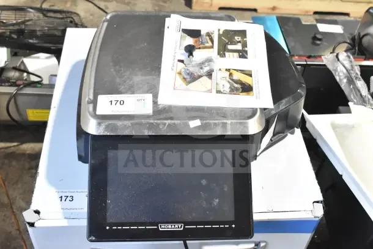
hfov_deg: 47.9
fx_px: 420
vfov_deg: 33.0
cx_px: 186
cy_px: 124
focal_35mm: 40
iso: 6400
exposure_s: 1/200
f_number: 7.1
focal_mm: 27
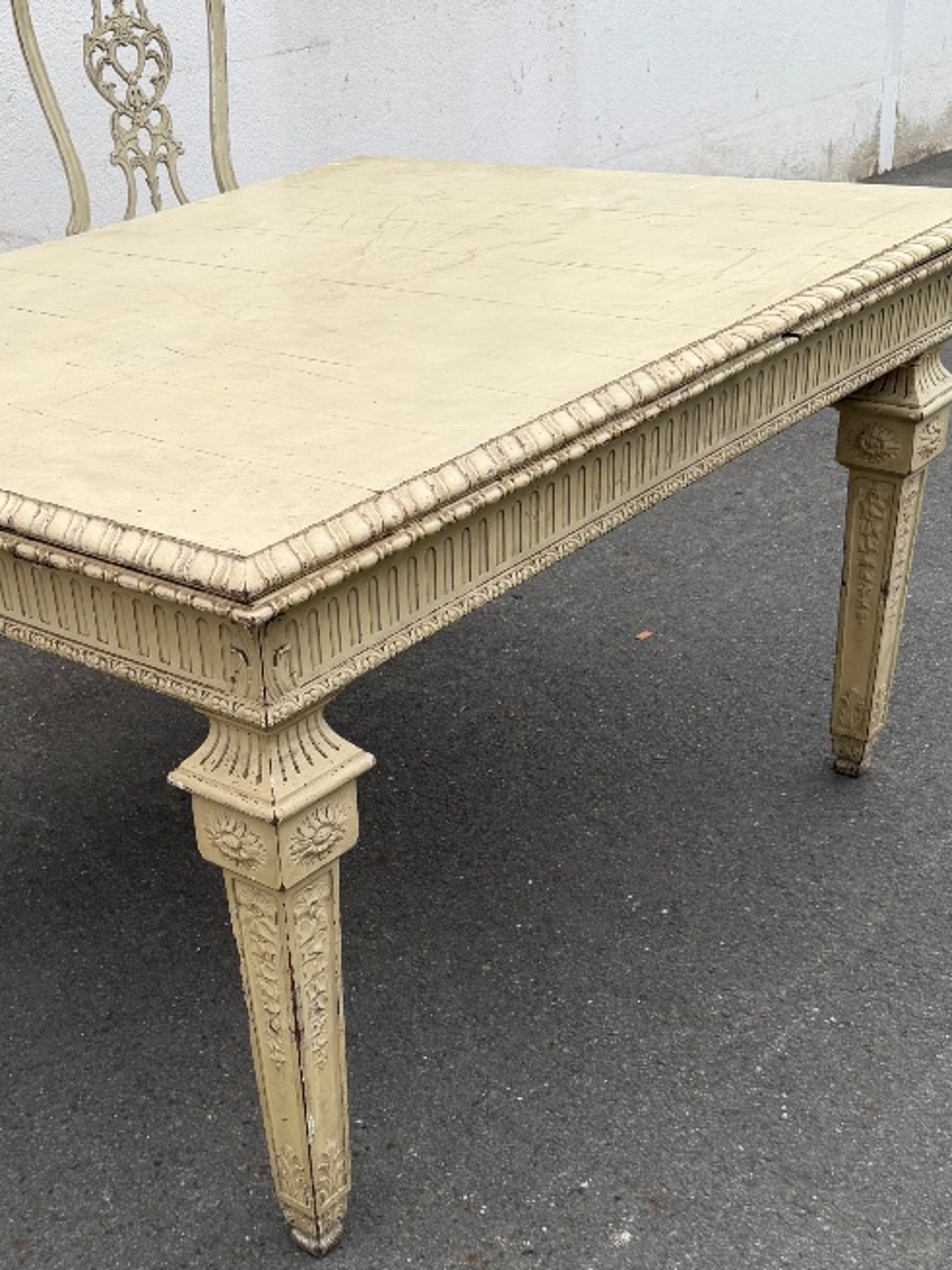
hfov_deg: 32.6
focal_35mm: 44
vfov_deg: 42.3
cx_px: 330
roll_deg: +4.6
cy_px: 855
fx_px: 1614
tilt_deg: -29.1
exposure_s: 1/121
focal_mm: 6.76
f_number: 1.78
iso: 80
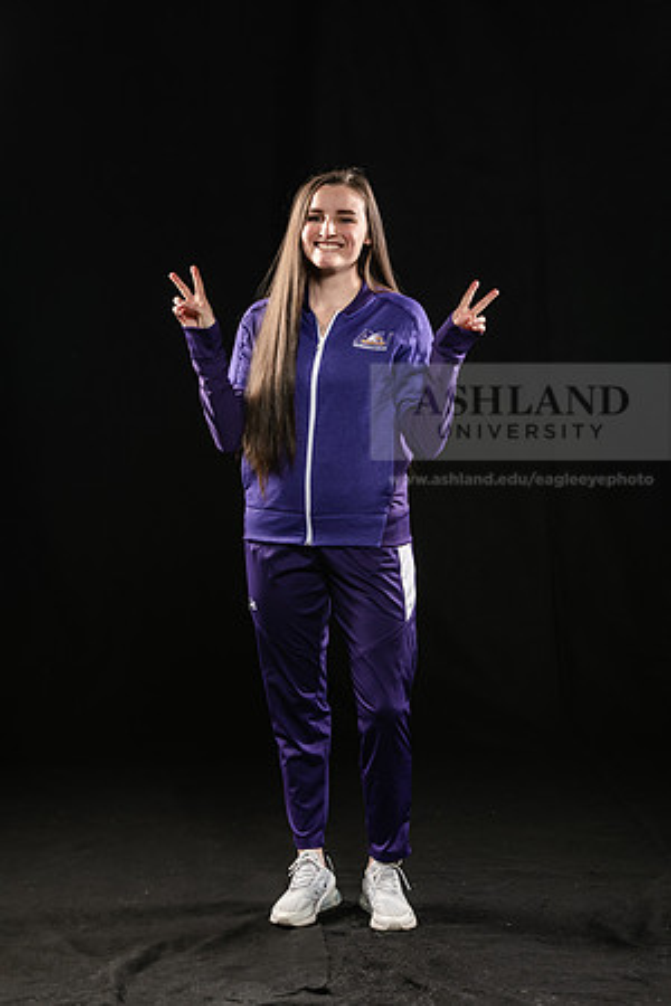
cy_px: 503
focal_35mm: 95
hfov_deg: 14.4
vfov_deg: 21.5
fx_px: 2656
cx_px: 336
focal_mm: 95
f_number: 5.6
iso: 400
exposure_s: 1/200
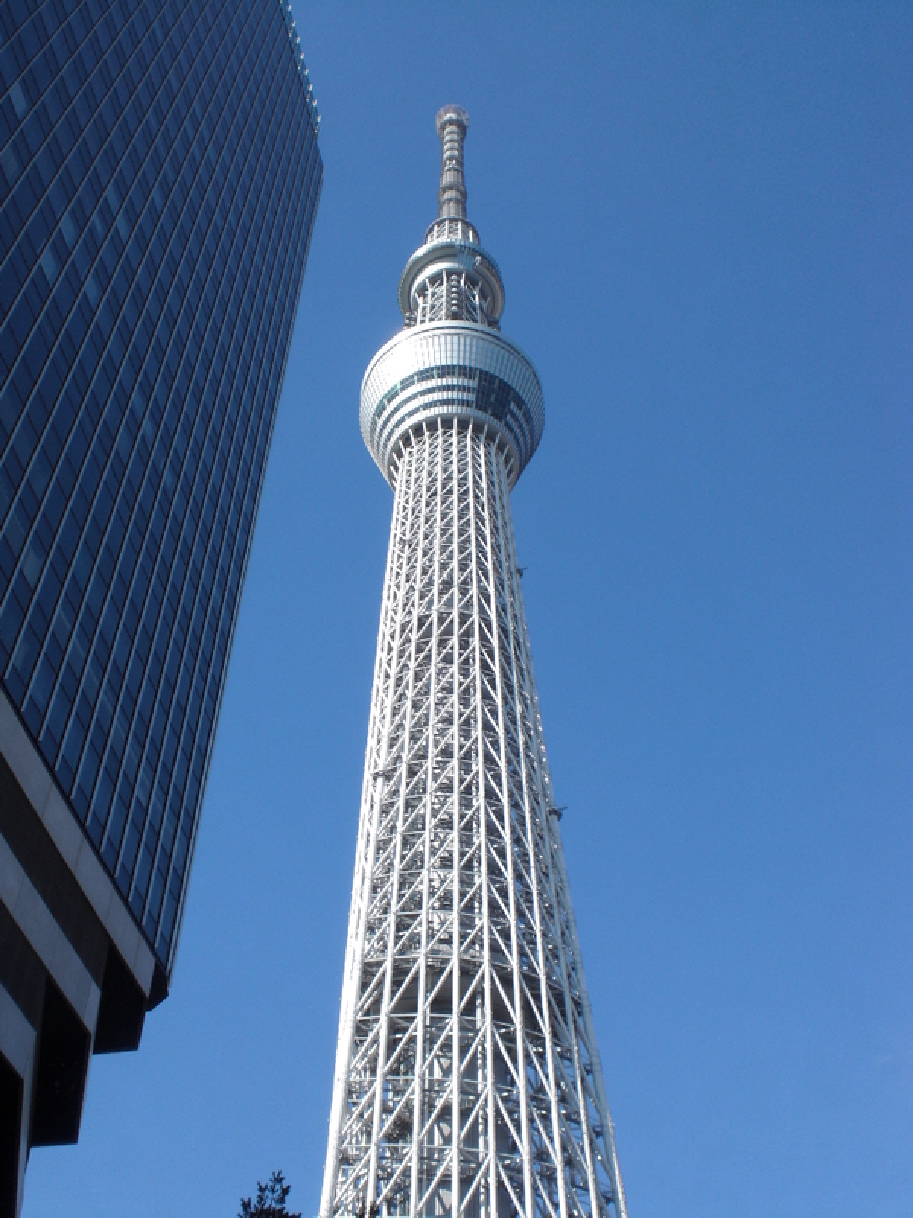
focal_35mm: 38
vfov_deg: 49.0
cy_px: 609
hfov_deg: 37.7
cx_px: 456
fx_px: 1336
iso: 64
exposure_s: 1/250
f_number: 5.6
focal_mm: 6.3
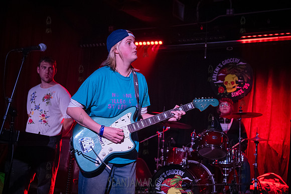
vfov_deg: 33.4
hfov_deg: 48.4
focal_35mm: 40
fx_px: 323
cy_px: 97
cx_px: 146
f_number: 3.2
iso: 16000
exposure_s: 1/320
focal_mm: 40
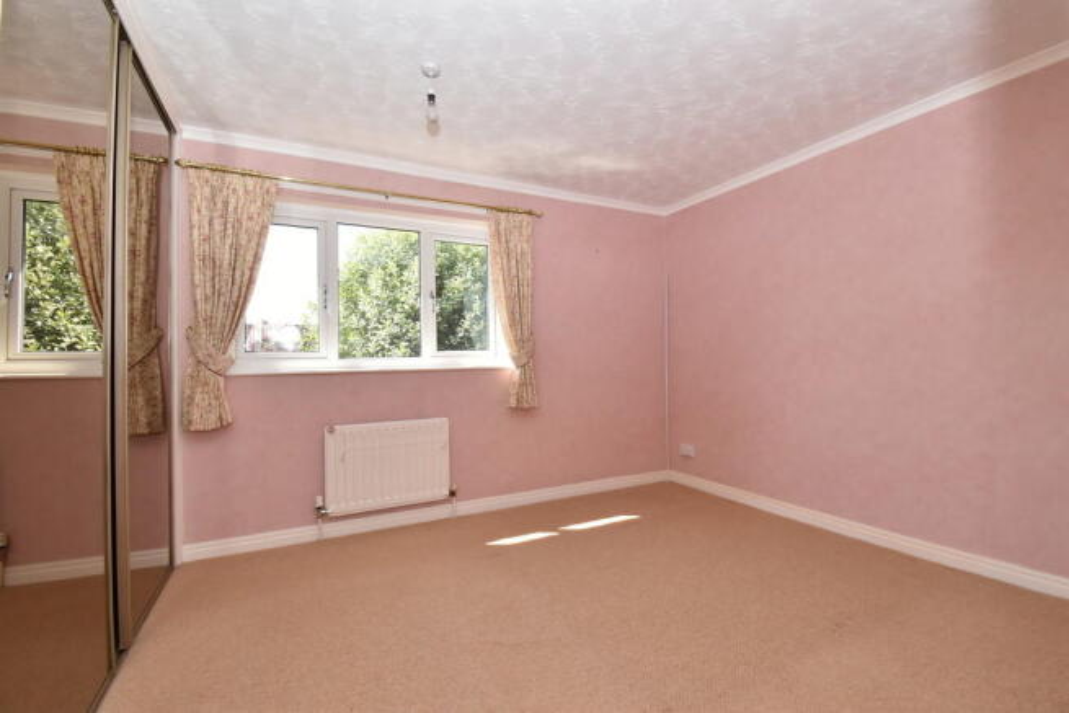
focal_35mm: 15
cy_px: 356
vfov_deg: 77.4
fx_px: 445
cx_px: 534
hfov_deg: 100.4
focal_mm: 10
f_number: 11
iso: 800
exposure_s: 1/160
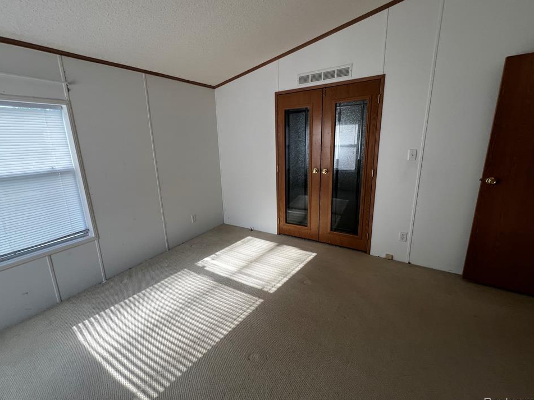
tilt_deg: -14.2
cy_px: 196
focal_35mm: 14
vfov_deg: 85.6
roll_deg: +1.8
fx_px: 216
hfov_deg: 102.0
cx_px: 253
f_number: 1.8
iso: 50
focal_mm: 1.57
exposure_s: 1/99
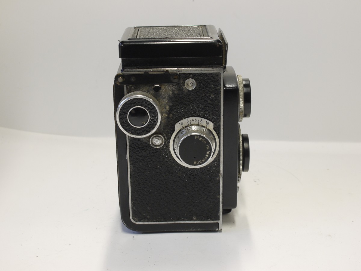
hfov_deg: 32.2
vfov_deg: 24.4
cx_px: 180
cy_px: 136
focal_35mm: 60
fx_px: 626
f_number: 8
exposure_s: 1/15
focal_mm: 30
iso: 400
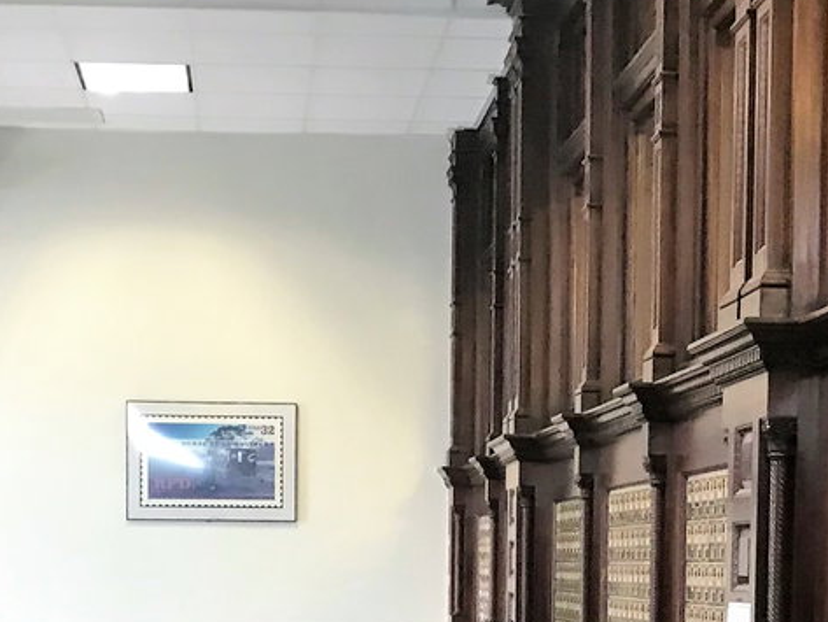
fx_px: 1699
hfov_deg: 27.3
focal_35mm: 71
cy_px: 748
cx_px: 342
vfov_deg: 19.5
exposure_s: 1/15
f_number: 1.8
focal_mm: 3.99
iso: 50
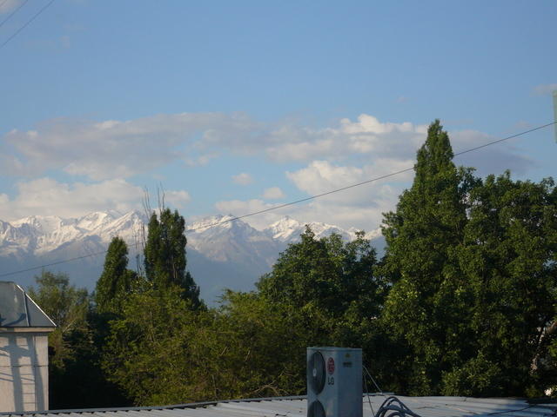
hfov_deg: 19.3
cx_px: 278
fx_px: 1641
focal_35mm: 102
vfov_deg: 14.5
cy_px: 208
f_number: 5.6
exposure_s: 1/400
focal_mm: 16.8
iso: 100
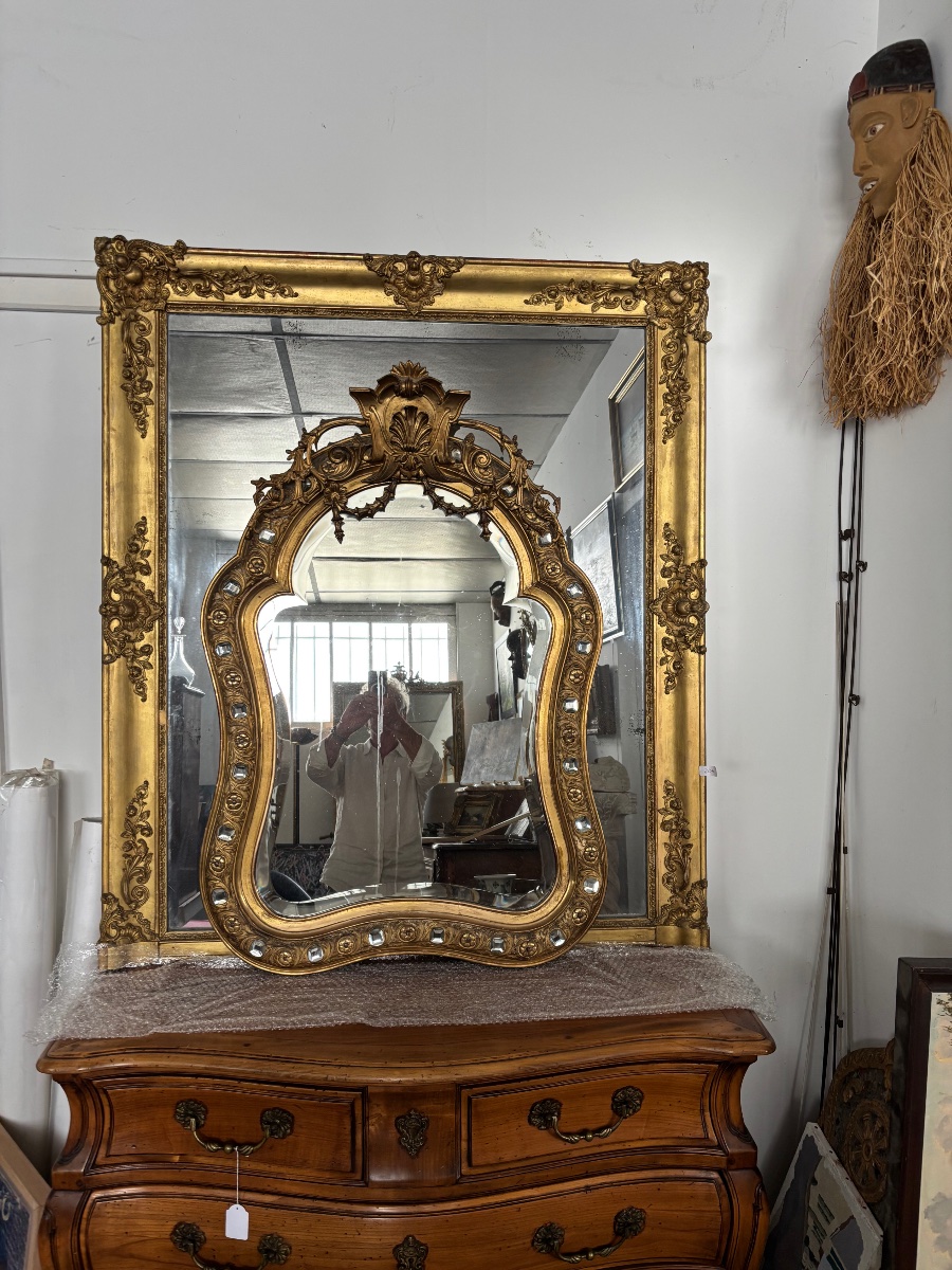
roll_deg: -1.6
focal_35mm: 26
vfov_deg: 67.3
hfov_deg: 53.1
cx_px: 476
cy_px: 635
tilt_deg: -6.9
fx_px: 953
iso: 125
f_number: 1.6
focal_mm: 5.96
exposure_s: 1/121
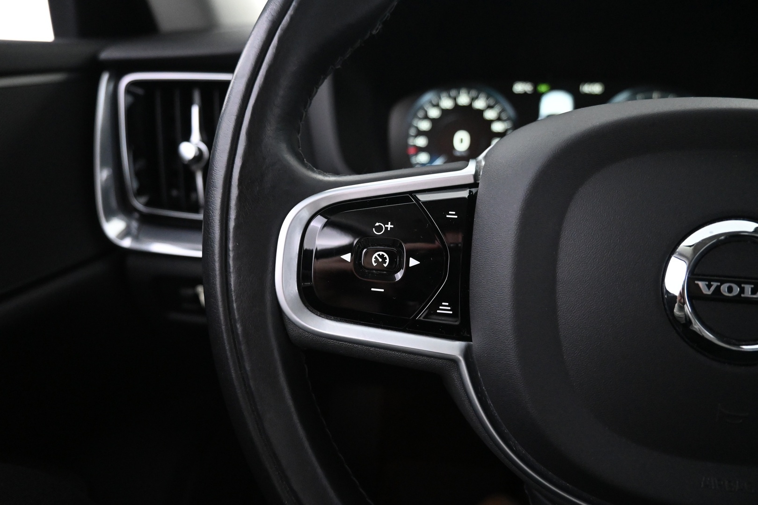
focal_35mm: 24
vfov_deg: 53.1
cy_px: 252
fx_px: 505
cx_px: 379
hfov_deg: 73.7
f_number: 4
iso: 4000
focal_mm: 16
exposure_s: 1/50
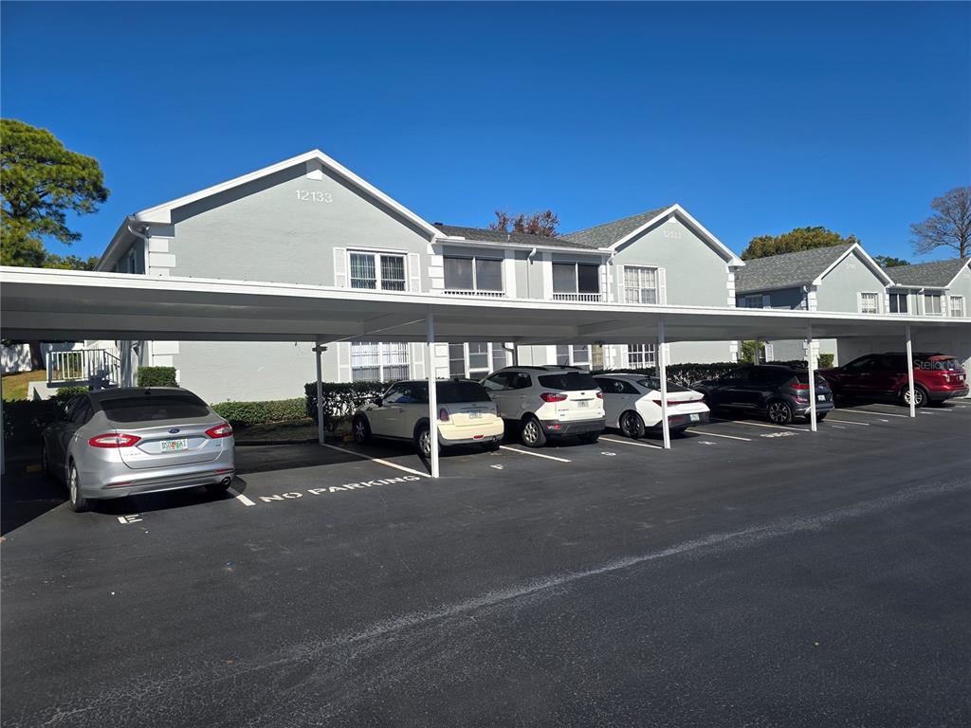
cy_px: 364
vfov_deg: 58.9
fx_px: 645
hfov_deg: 73.9
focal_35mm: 23
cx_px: 486
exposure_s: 1/1005
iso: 12
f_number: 1.7
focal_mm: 6.3
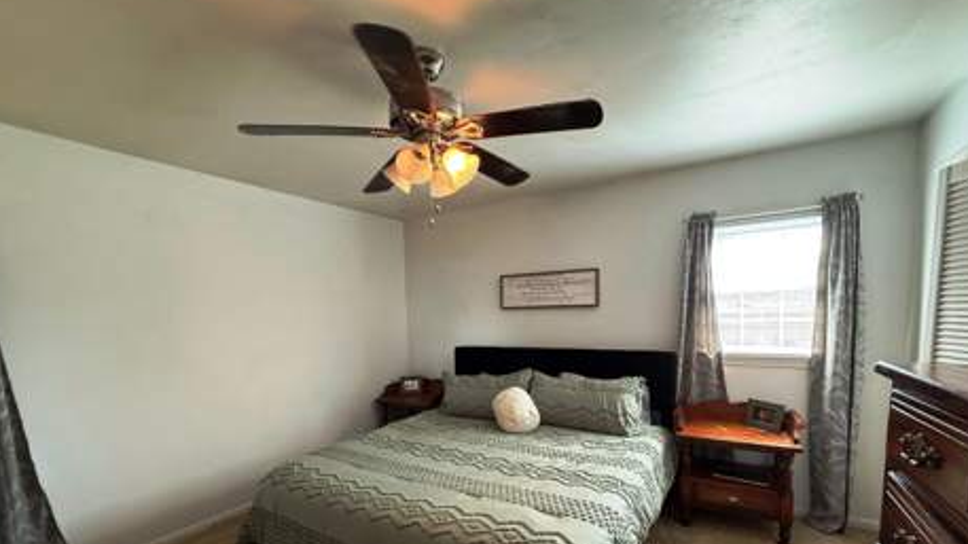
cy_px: 348
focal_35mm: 16
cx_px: 489
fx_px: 411
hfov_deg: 99.4
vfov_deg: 65.8
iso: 200
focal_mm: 2.22
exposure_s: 1/60
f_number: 2.2
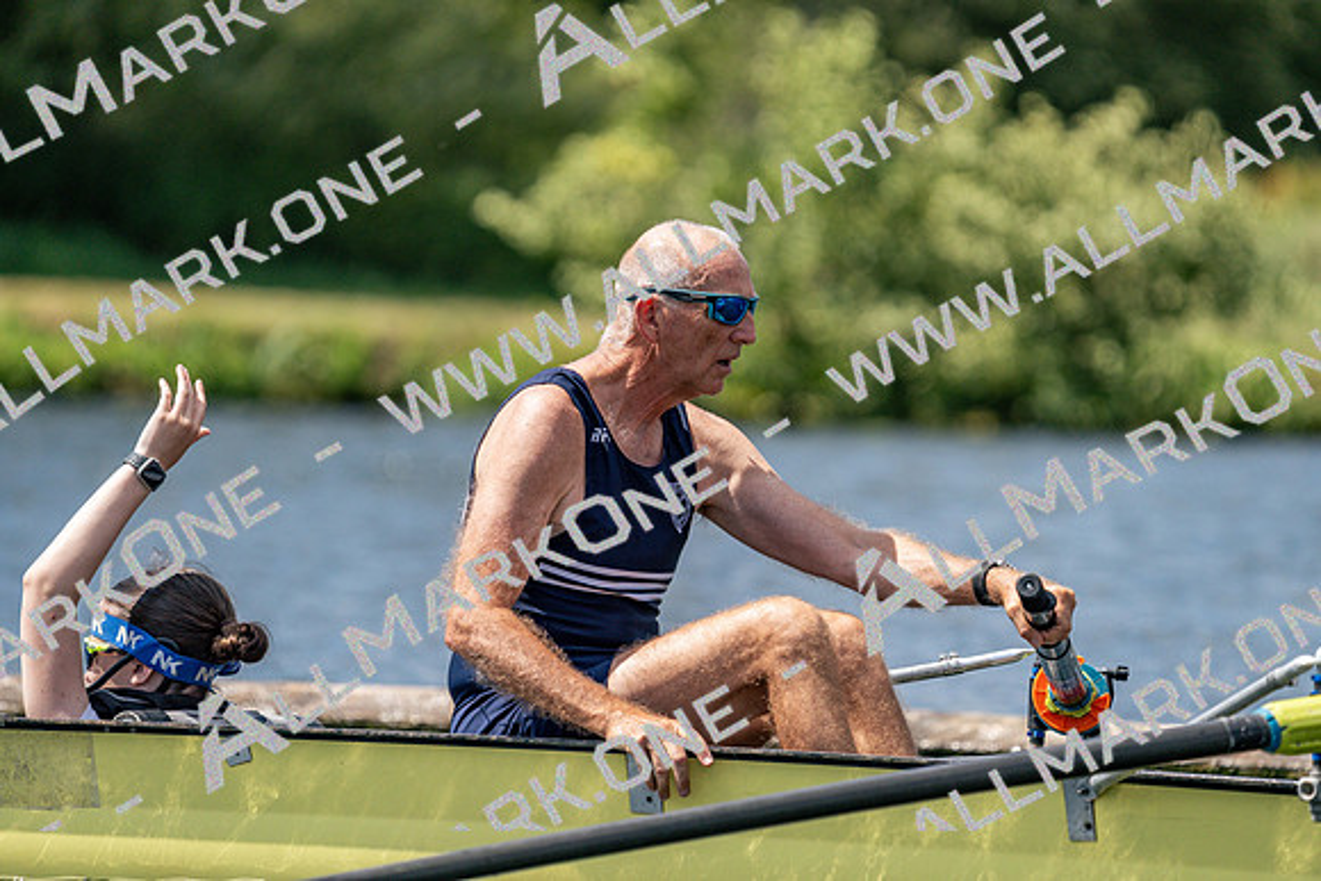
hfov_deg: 4.8
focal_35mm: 433
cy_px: 440
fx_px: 15892
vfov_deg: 3.2
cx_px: 660
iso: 320
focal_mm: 433
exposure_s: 1/2000
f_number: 6.3
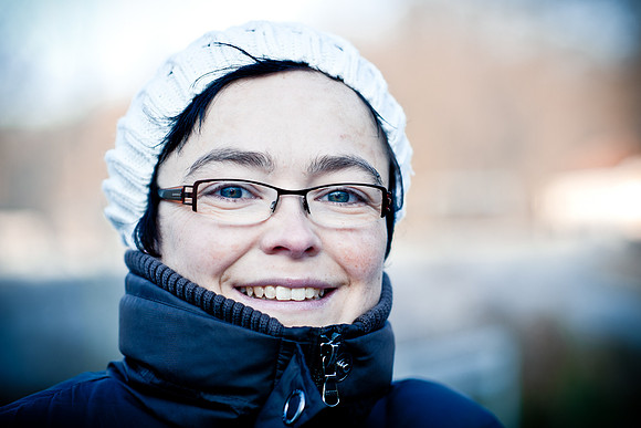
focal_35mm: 85
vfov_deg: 16.1
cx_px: 320
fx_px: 1514
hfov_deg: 23.9
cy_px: 214
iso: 200
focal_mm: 85
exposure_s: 1/640
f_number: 2.8
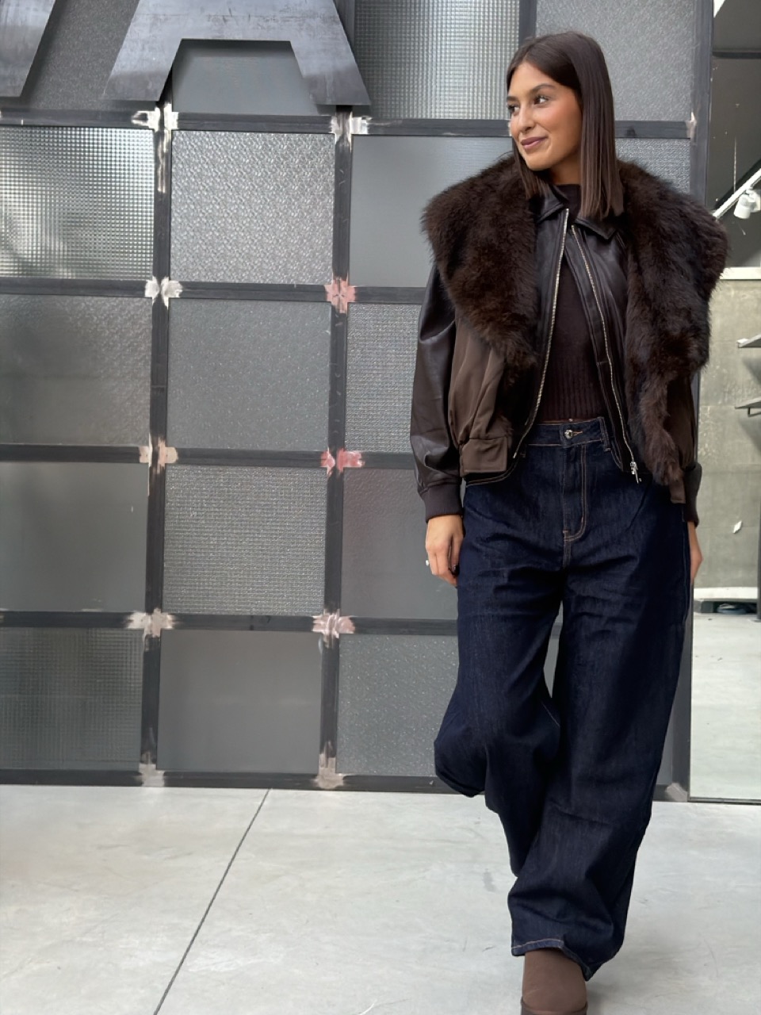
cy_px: 508
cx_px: 380
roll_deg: -1.0
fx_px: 1407
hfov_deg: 30.3
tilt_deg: +0.9
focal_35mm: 48
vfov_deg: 39.7
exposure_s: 1/121
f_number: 1.78
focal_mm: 6.76
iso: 400
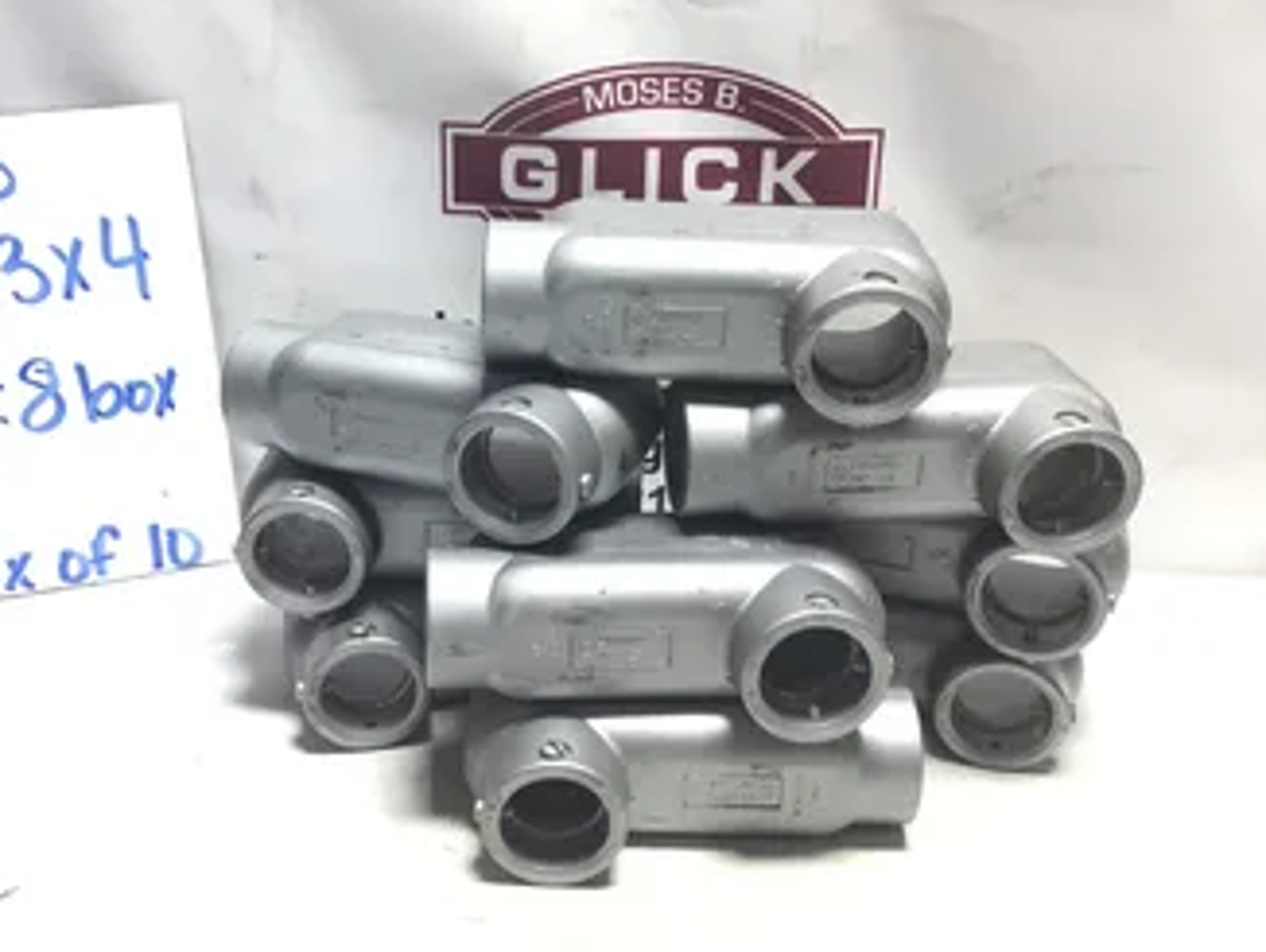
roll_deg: -2.6
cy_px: 431
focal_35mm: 38
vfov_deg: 37.7
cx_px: 563
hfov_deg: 48.9
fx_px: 1391
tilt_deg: -24.6
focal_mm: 3.3
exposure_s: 1/60
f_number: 2.4
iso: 32
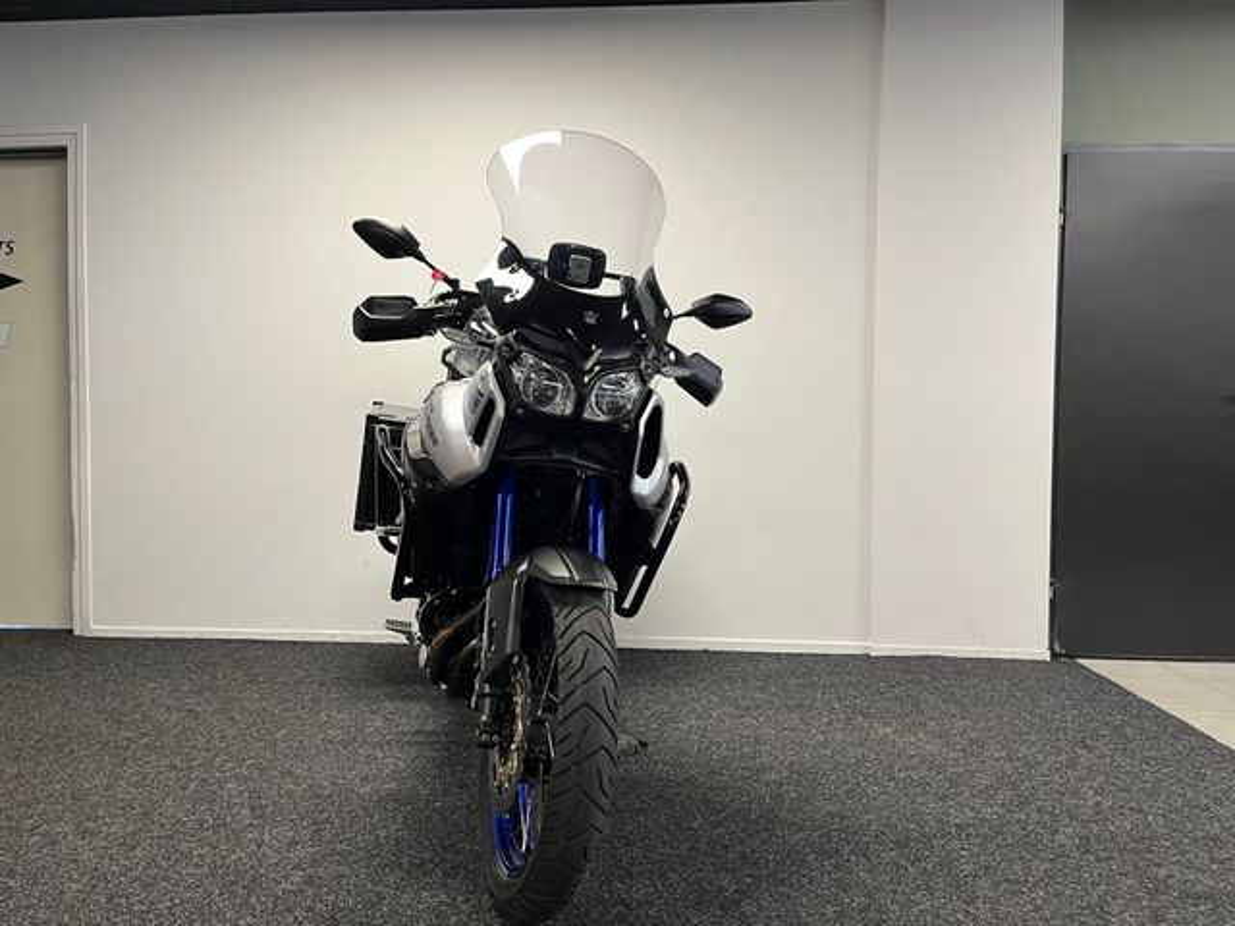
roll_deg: -0.1
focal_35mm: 26
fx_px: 928
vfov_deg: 53.1
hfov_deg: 67.3
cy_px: 463
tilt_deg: -2.3
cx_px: 618
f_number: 1.6
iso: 200
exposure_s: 1/50
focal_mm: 5.1
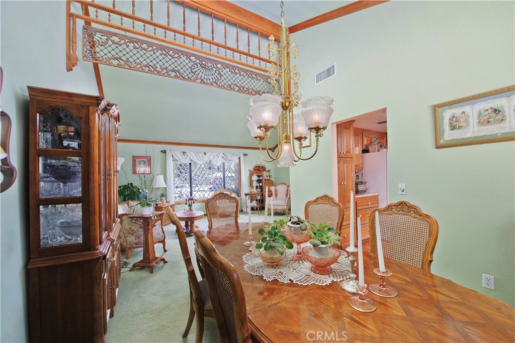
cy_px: 172
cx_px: 258
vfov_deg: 81.2
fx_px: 200
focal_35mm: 14
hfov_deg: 104.2
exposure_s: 1/160
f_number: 5.6
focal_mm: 14
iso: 400
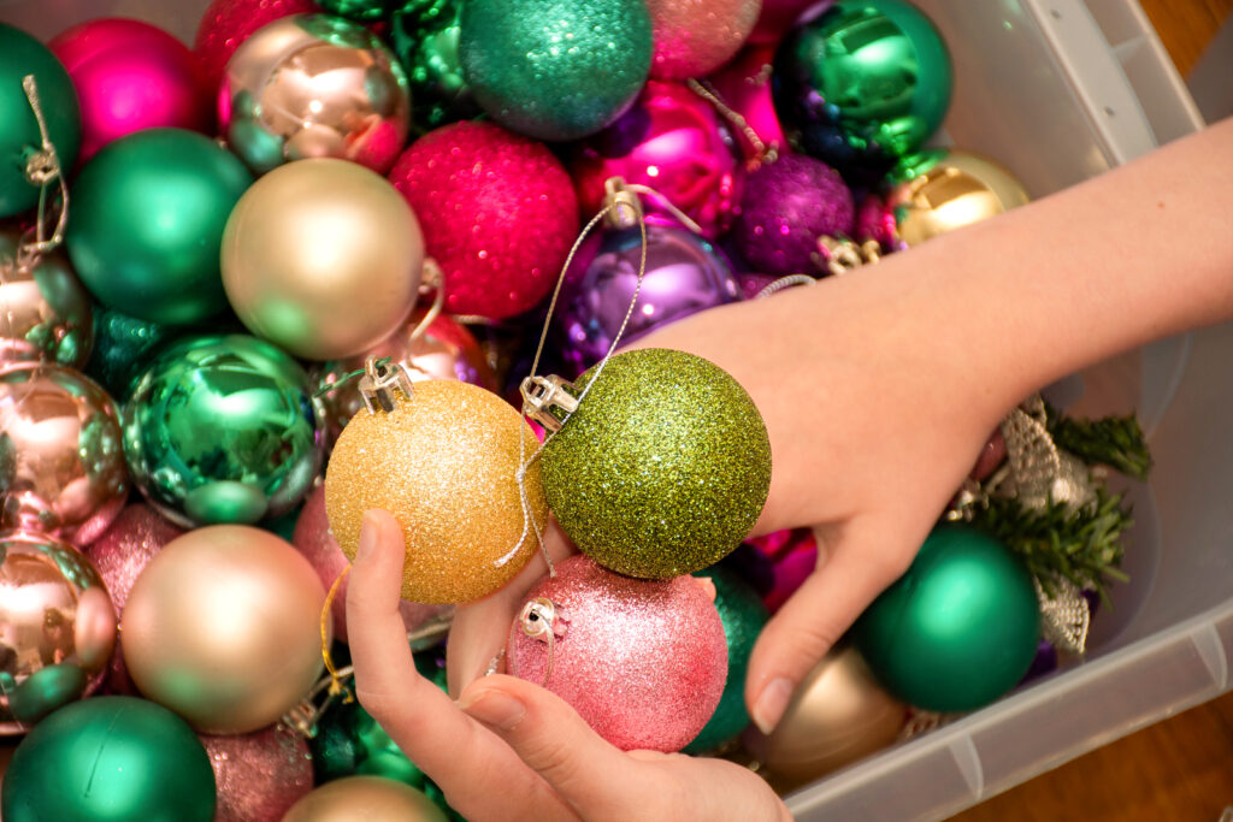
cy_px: 411
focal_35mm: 135
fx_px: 4624
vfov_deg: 10.2
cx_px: 616
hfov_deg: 15.2
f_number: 5.3
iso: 250
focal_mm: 90
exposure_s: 1/200
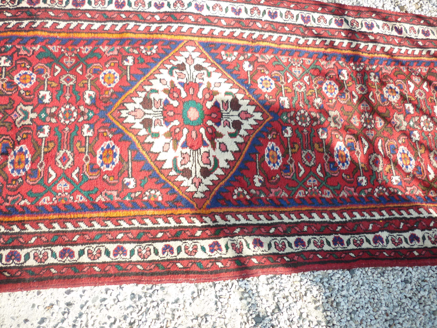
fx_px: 417
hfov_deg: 55.4
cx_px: 218
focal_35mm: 33
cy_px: 164
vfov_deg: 42.9
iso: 80
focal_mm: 5.5
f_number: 2.8
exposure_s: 1/200
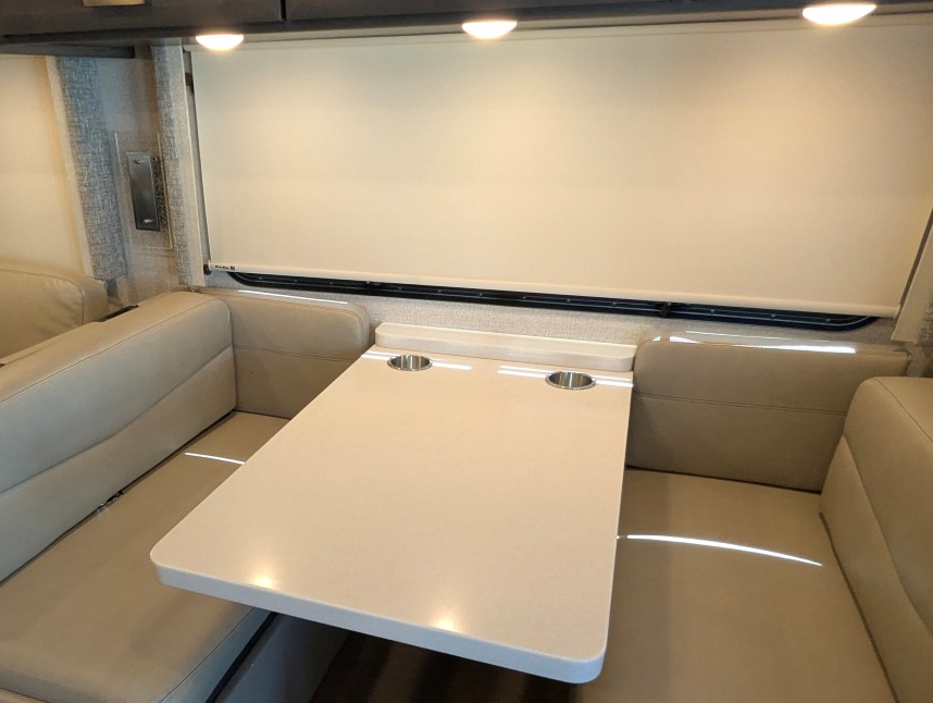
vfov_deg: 51.8
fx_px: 702
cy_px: 488
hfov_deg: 66.2
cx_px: 346
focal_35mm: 26
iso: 301
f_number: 2.2
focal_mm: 2.35
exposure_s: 1/167
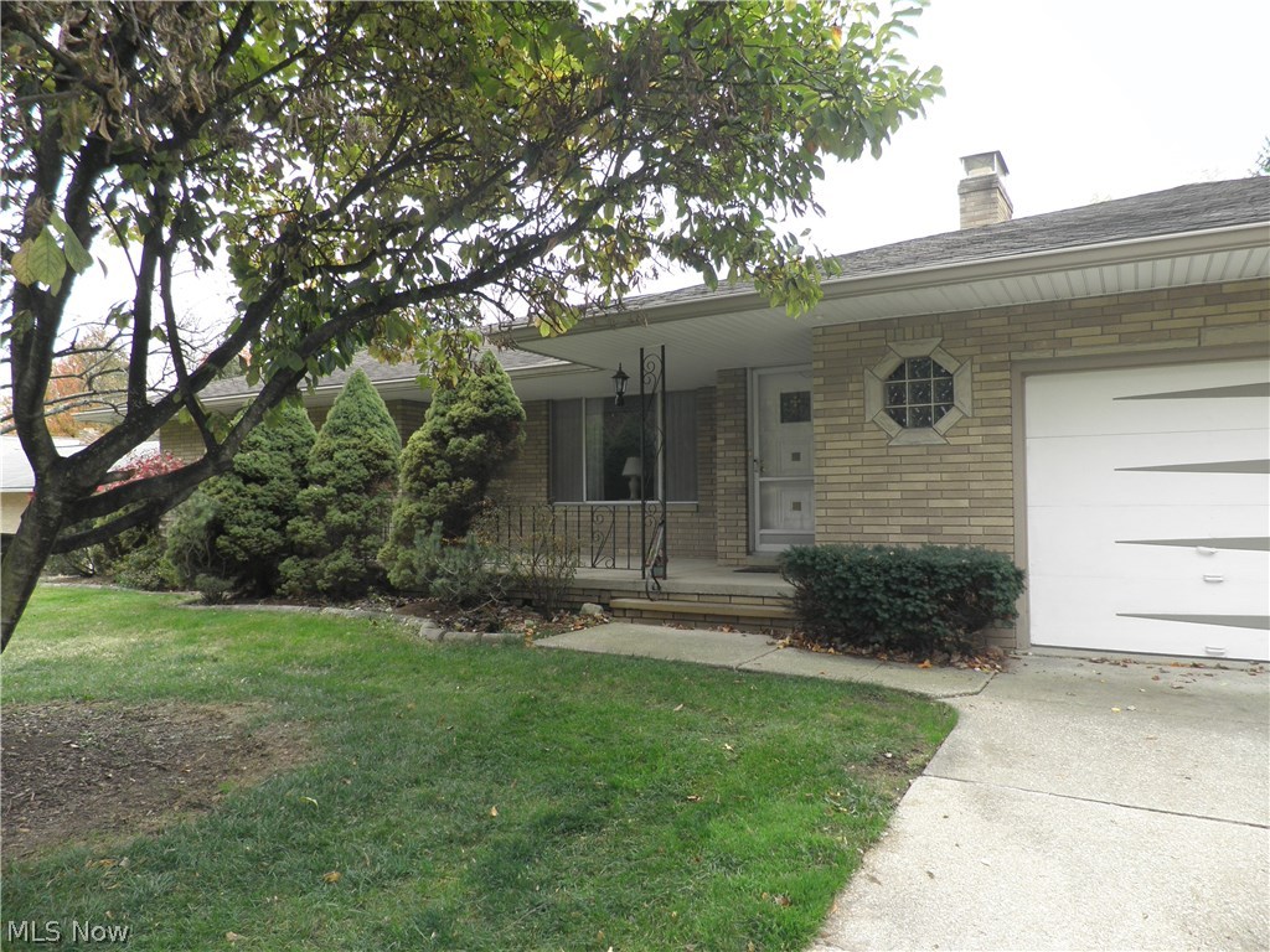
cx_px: 635
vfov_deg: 56.8
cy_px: 476
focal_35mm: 24
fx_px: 881
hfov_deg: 71.6
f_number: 3.3
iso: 64
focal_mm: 4.3
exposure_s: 1/100
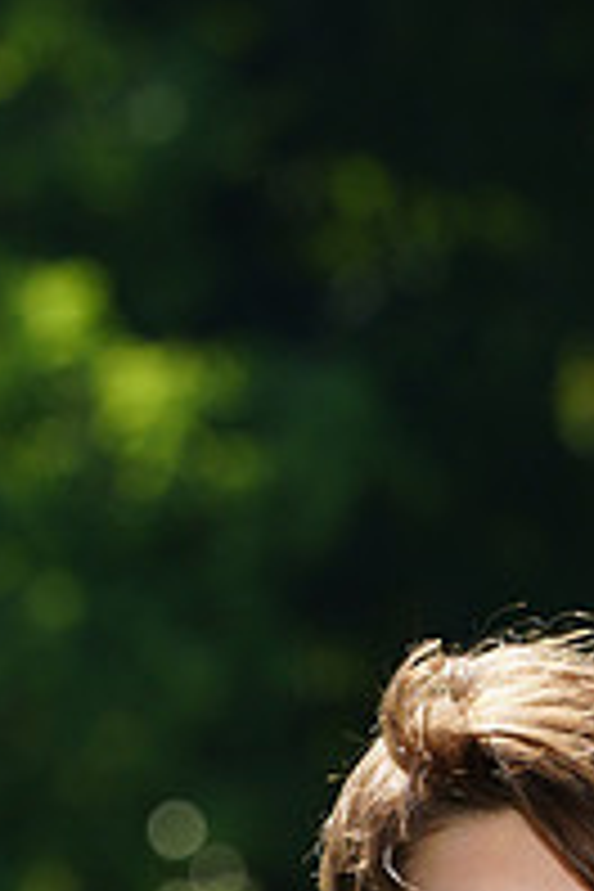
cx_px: 688
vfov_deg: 2.3
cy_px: 1224
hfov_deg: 1.5
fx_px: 22372
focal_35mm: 904
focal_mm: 309
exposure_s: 1/200
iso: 200
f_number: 11
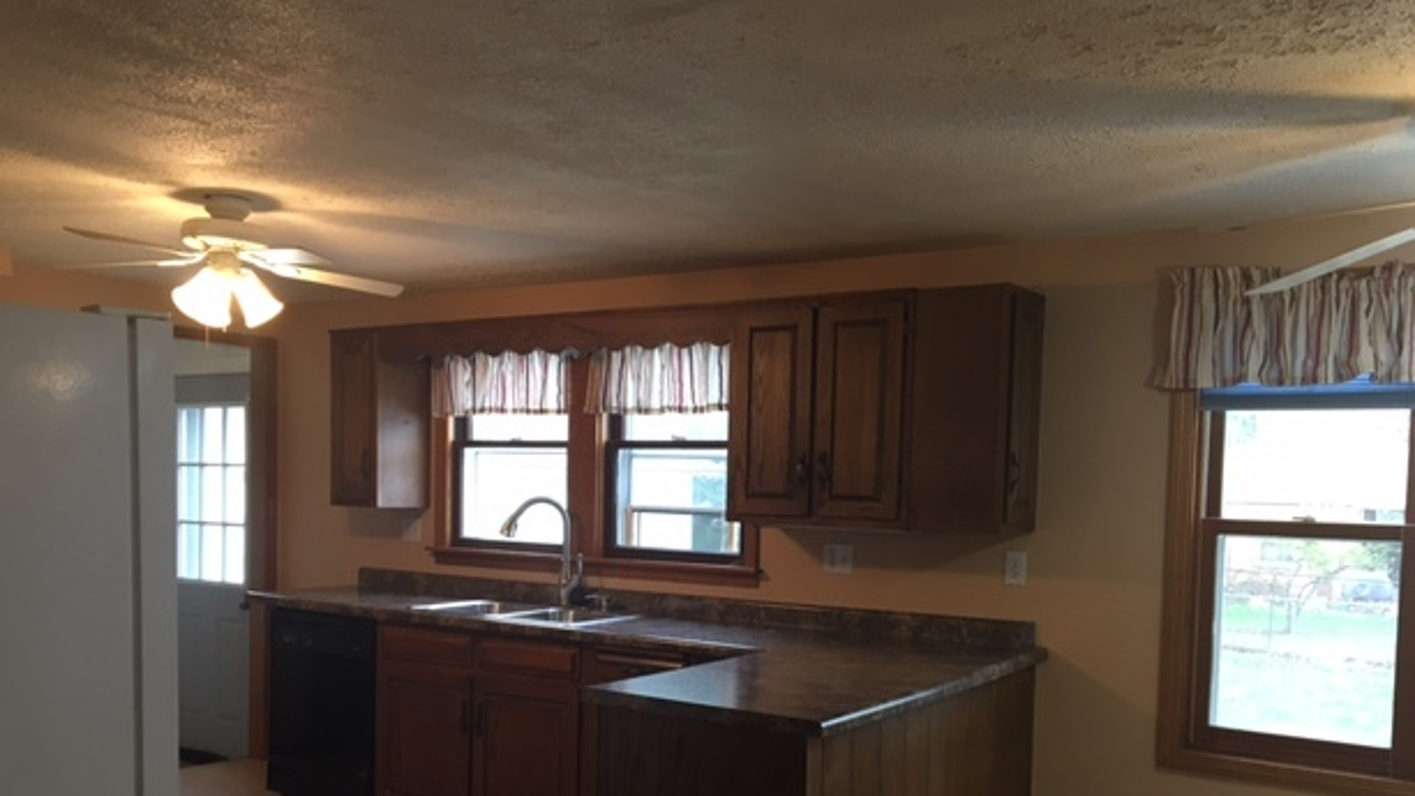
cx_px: 697
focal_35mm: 33
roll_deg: -0.9
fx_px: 1238
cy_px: 540
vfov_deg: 35.3
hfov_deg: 59.5
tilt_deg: -2.9
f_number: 2.2
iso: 80
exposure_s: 1/30
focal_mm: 4.15
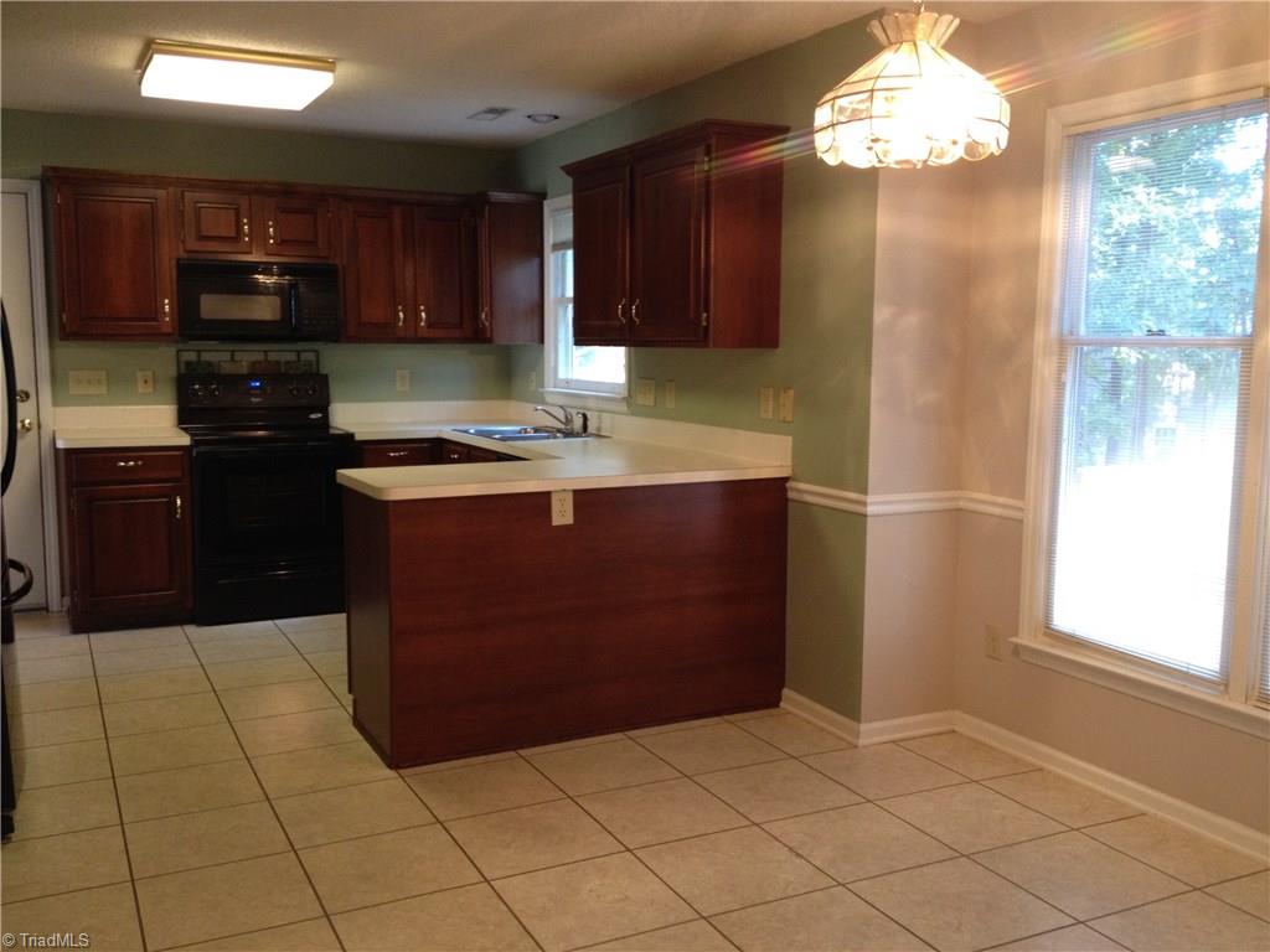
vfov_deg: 40.7
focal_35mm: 35
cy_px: 476
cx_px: 635
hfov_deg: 52.6
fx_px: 1284
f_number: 2.4
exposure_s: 1/20
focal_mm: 4.28
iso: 160
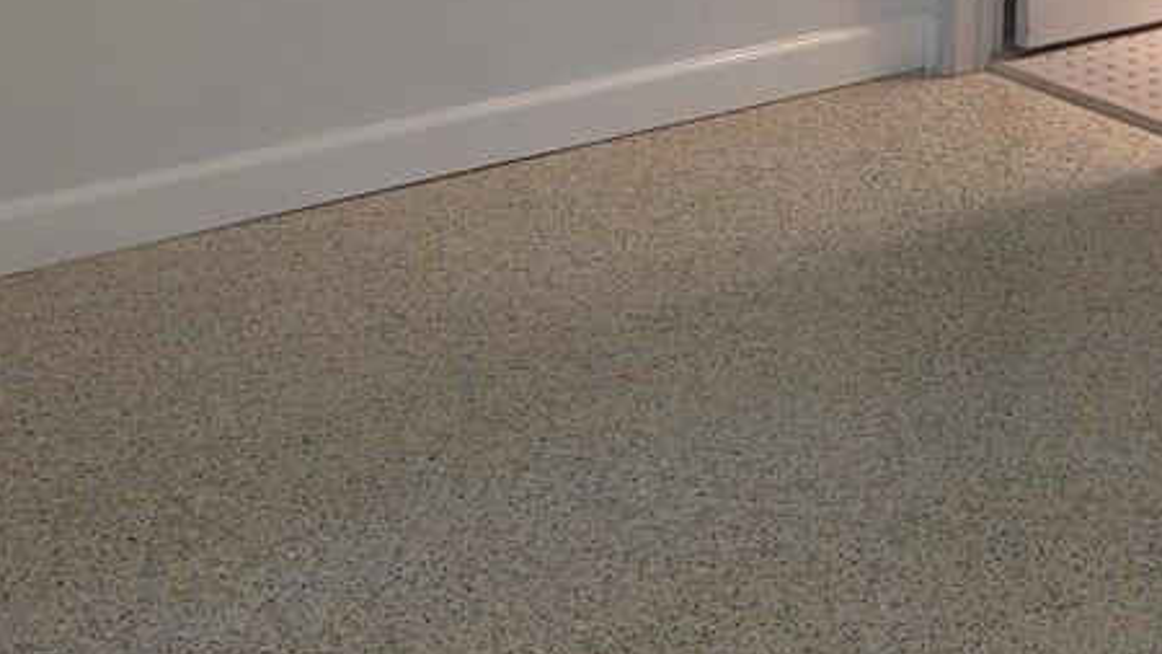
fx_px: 2742
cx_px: 819
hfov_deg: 23.8
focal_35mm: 89
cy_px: -411
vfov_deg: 12.7
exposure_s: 1/60
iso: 125
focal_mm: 5.4
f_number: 1.8
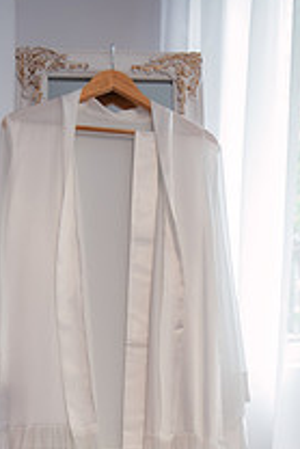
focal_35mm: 54
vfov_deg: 33.6
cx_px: 145
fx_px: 674
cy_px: 453
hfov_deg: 25.1
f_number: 2.8
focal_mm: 25
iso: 1250
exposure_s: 1/160
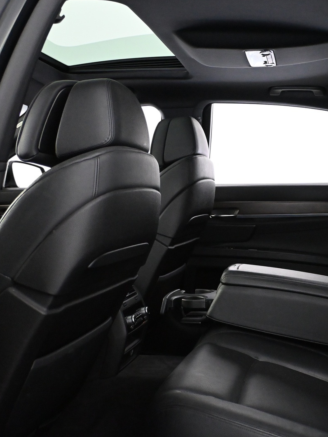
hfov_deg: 31.7
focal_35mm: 44
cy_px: 216
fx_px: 556
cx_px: 276
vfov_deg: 43.0
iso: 5000
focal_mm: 20
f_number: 3.8
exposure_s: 1/60
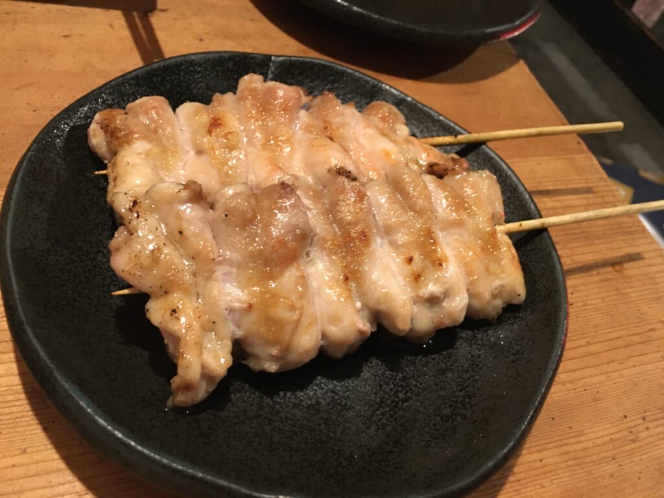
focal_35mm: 29
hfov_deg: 61.7
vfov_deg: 48.2
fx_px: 556
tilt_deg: -50.5
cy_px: 249
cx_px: 332
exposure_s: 1/15
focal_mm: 4.15
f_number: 2.2
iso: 400
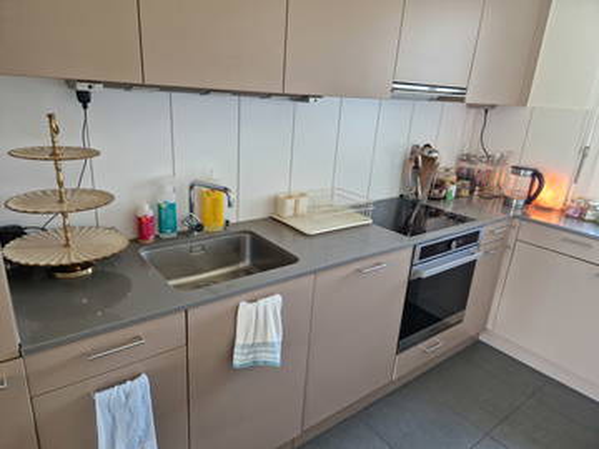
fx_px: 398
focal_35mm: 23
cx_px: 300
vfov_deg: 58.9
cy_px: 224
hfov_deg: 73.9
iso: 250
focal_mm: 5.4
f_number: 1.8
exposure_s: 1/100
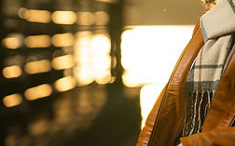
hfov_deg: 5.9
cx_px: 175
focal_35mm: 355
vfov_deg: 3.7
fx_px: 2272
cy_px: 20
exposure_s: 1/2000
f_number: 2.8
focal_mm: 126
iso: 64
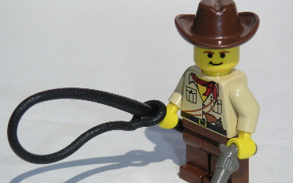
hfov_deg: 16.4
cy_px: 99
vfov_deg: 10.3
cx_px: 152
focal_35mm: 127
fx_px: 1014
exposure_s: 1/1000
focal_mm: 17.1
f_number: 8
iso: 160
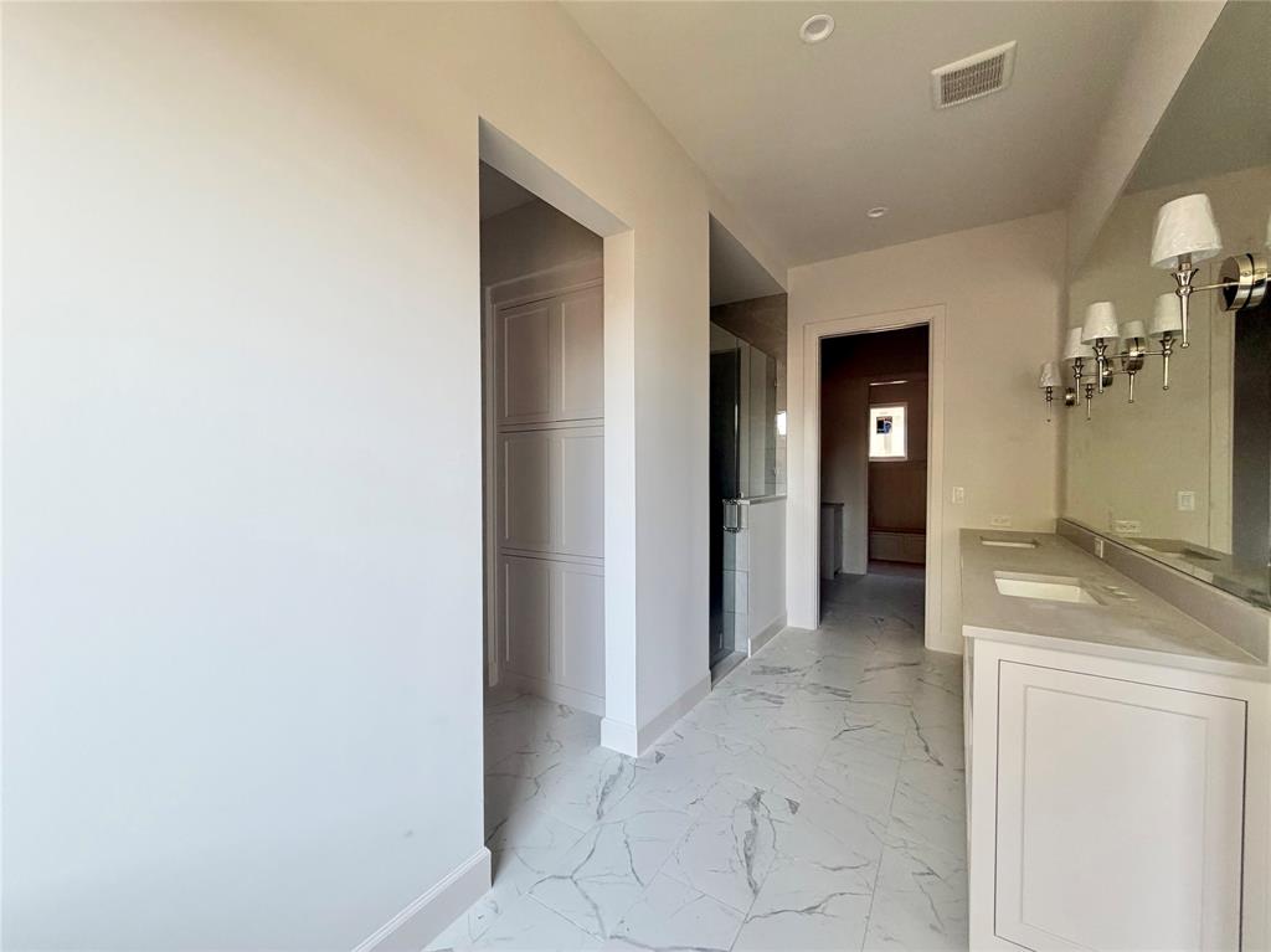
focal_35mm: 14
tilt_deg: -1.1
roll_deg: +1.0
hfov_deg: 102.1
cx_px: 636
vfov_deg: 85.6
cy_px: 476
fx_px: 514
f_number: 2.2
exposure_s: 1/121
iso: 200
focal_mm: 2.22
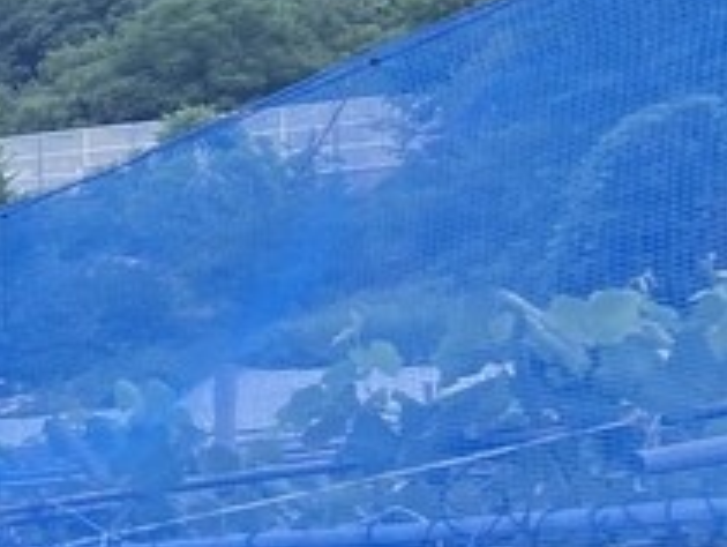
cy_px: 459
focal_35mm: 113
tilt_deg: +4.2
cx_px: -910
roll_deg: +0.3
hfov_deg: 13.6
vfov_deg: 13.1
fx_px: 2376
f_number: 1.6
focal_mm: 5.1
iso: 32
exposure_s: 1/360
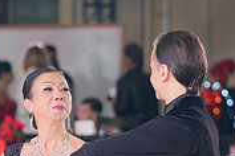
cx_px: 117
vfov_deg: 3.8
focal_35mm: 363
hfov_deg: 5.7
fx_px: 2369
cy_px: 227
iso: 1000
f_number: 2.8
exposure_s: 1/400
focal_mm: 111
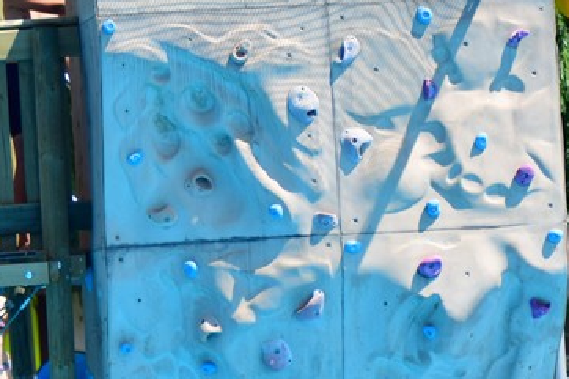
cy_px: 350
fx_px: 4692
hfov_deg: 6.9
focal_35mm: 297
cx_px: -80
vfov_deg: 4.6
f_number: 4
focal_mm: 70
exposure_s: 1/1250
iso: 280
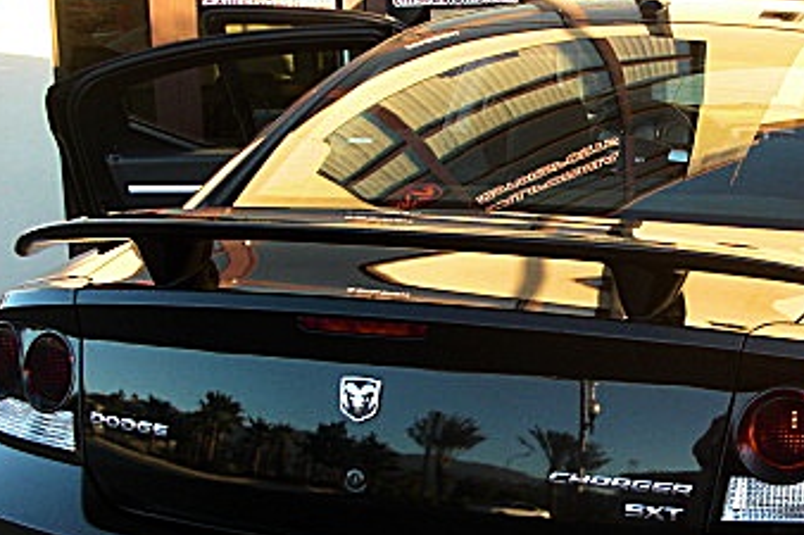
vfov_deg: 19.1
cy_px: 333
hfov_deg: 27.7
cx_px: 671
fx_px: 1585
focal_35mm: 71
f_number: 2.8
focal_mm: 6.3
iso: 100
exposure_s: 1/100
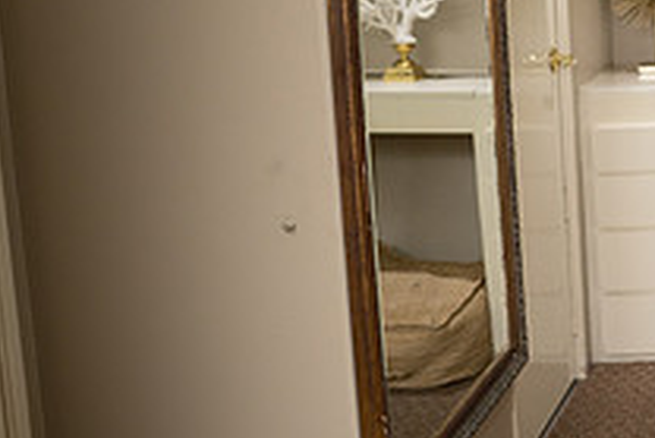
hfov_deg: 25.7
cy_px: 90
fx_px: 1220
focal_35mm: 67
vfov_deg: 20.1
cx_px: 857
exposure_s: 1/1000
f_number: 1.4
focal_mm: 24
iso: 250
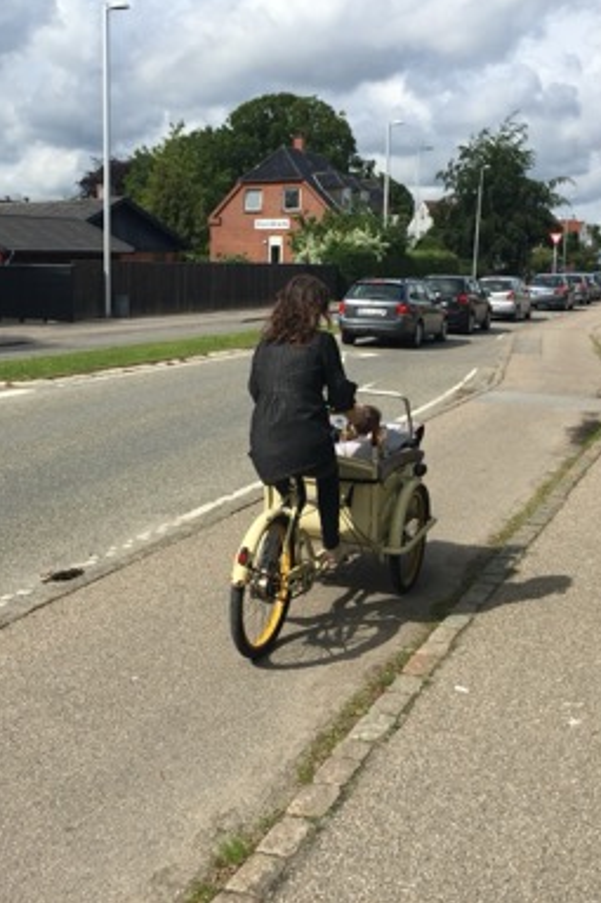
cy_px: 448
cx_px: 250
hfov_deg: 32.5
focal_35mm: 41
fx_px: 1028
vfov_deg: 47.4
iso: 32
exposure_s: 1/2198
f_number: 2.2
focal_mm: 4.15
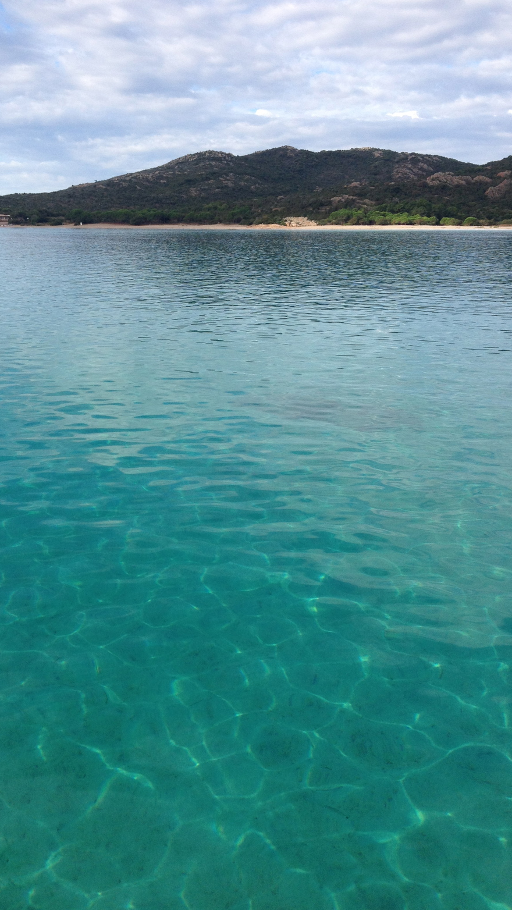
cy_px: 458
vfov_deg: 51.6
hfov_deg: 30.2
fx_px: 941
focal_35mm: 39
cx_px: 176
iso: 64
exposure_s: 1/1255
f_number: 2.4
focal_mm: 4.28
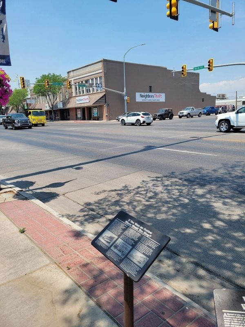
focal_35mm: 26
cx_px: 122
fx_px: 245
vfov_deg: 67.3
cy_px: 164
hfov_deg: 53.1
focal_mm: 5.4
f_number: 1.8
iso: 40
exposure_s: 1/1904
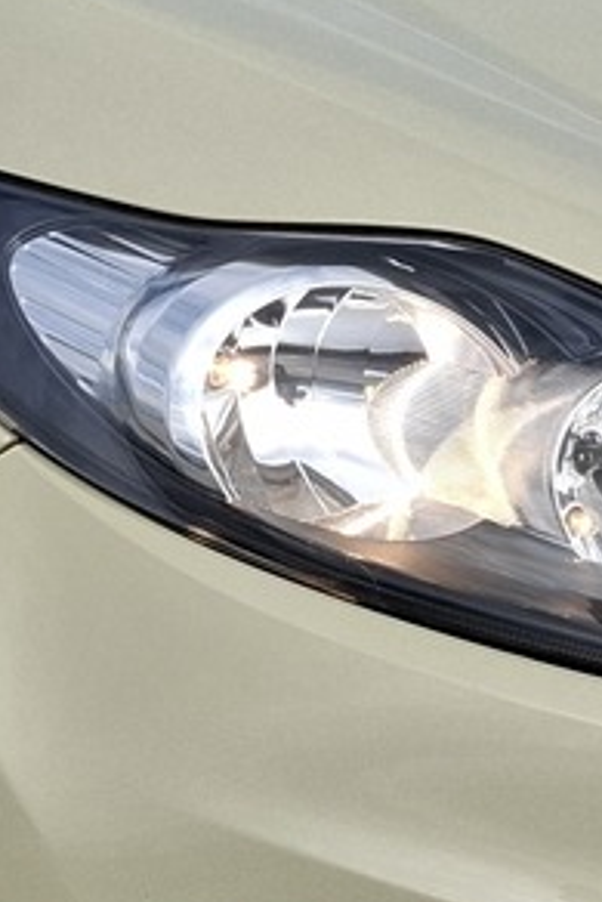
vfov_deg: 15.6
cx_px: 139
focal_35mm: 131
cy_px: 479
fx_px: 3282
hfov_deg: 10.5
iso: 50
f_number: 1.8
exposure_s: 1/1225
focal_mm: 5.54
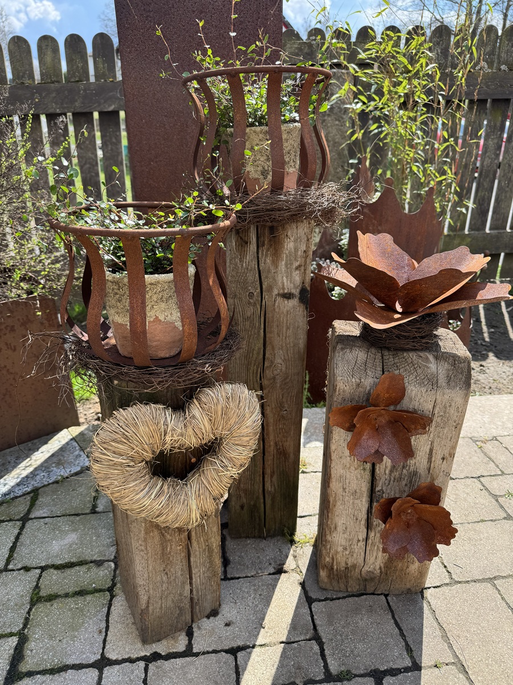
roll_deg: -2.1
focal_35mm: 24
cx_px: 256
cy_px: 342
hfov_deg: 56.8
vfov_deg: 71.6
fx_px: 474
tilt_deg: -24.0
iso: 80
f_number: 1.78
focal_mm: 6.76
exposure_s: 1/1010
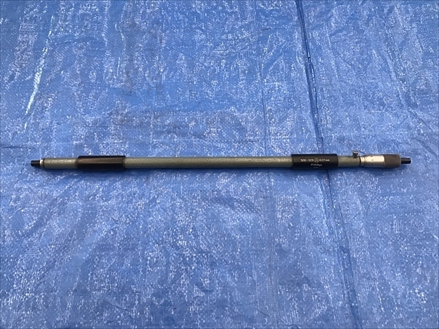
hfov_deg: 63.4
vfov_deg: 49.7
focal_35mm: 28
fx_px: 355
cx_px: 220
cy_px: 164
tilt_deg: -64.6
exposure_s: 1/30
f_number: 1.8
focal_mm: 3.99
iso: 32
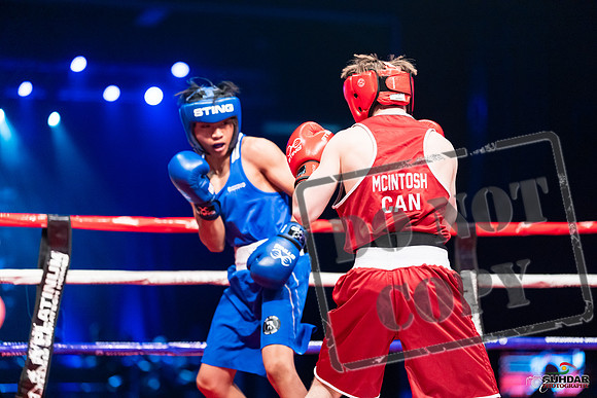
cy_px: 199
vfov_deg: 15.2
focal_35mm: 90
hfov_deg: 22.6
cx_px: 298
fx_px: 1493
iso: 3200
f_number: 2
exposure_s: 1/1250
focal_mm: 90
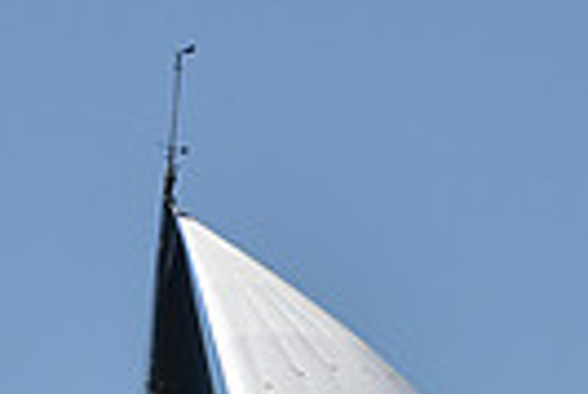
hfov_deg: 5.2
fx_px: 6426
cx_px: 418
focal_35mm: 393
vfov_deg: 3.4
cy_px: 1217
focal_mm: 90
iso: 250
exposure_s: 1/1250
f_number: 9
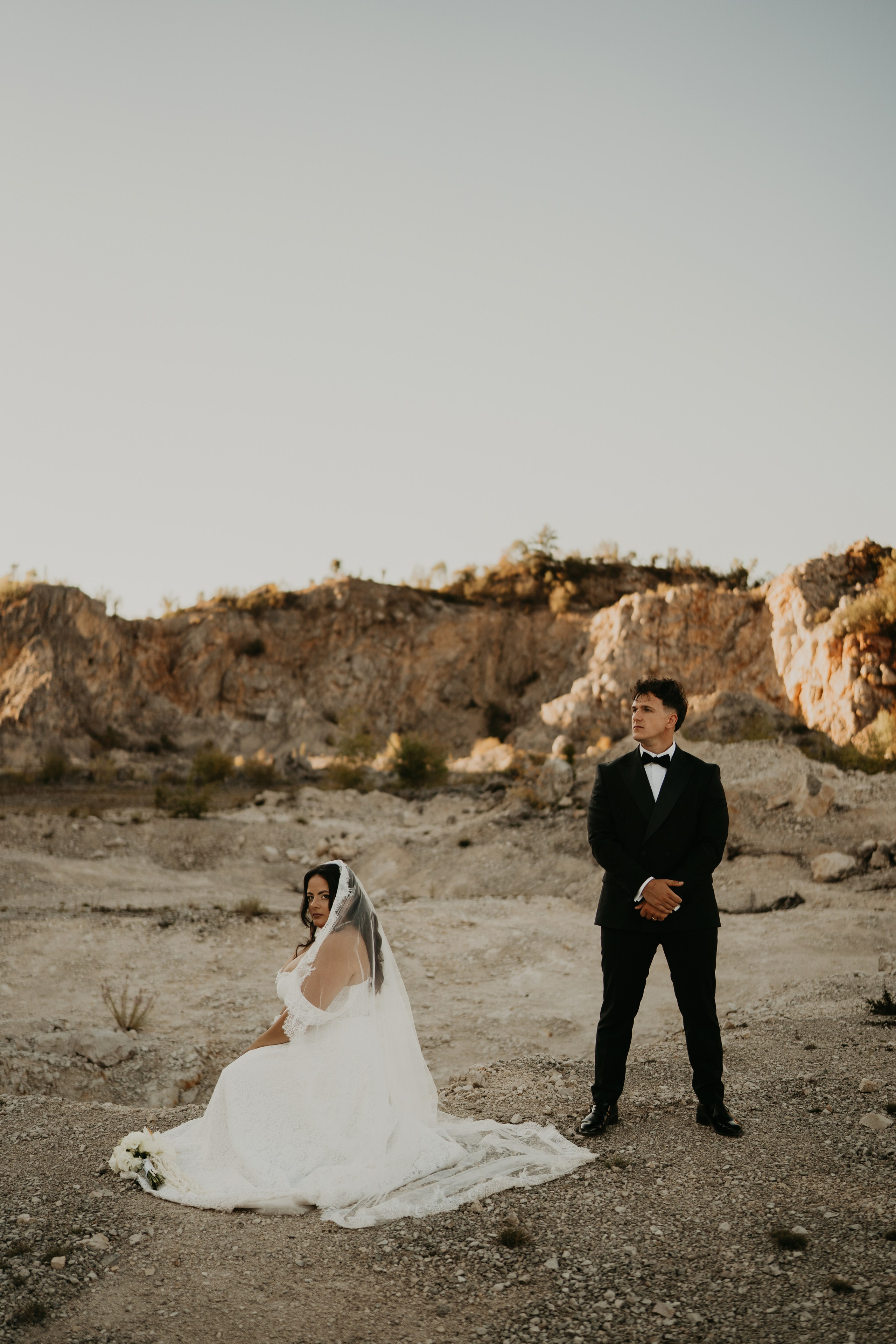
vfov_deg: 54.4
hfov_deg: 37.9
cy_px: 672
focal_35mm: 35
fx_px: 1307
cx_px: 448
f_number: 1.4
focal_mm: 35
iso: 125
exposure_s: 1/2500
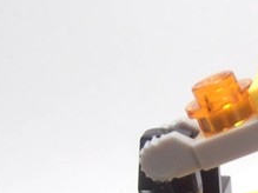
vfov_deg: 9.6
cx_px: 402
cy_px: 244
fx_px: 1132
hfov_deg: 12.3
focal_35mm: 152
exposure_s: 1/60
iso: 80
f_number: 3.9
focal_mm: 6.61
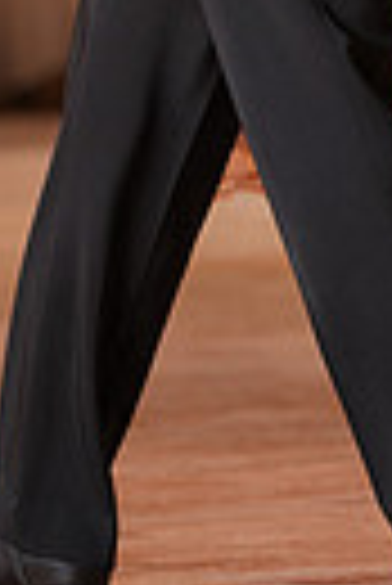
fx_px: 10294
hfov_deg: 2.2
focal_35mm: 632
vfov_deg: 3.2
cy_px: -288
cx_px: 426
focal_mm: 142
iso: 500
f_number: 2.8
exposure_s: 1/320
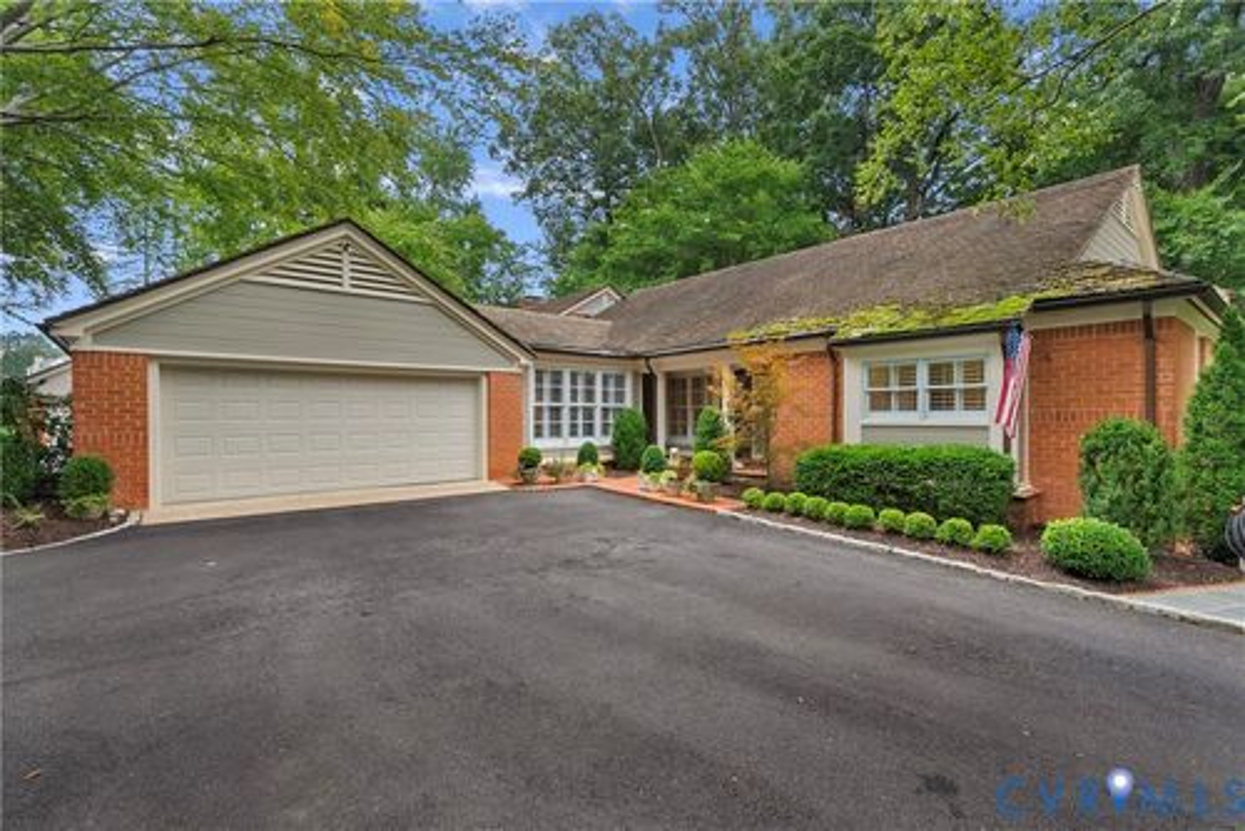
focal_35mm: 16
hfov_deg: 96.7
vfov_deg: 73.8
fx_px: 554
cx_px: 622
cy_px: 416
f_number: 8
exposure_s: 1/20
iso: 800
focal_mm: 16
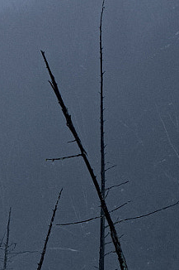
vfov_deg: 7.9
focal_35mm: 260
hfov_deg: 5.1
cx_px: -301
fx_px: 1941
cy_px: 236
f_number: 2.8
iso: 200
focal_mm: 35
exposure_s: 1/2400
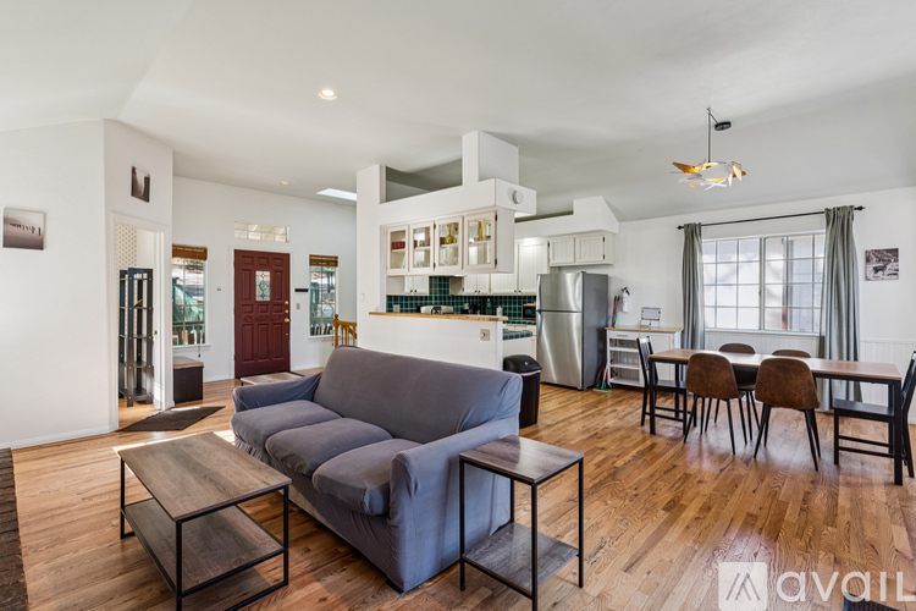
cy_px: 306
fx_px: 425
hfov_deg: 94.3
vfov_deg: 71.4
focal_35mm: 17
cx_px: 458
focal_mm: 16.7
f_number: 13
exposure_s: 1/1.67
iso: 100
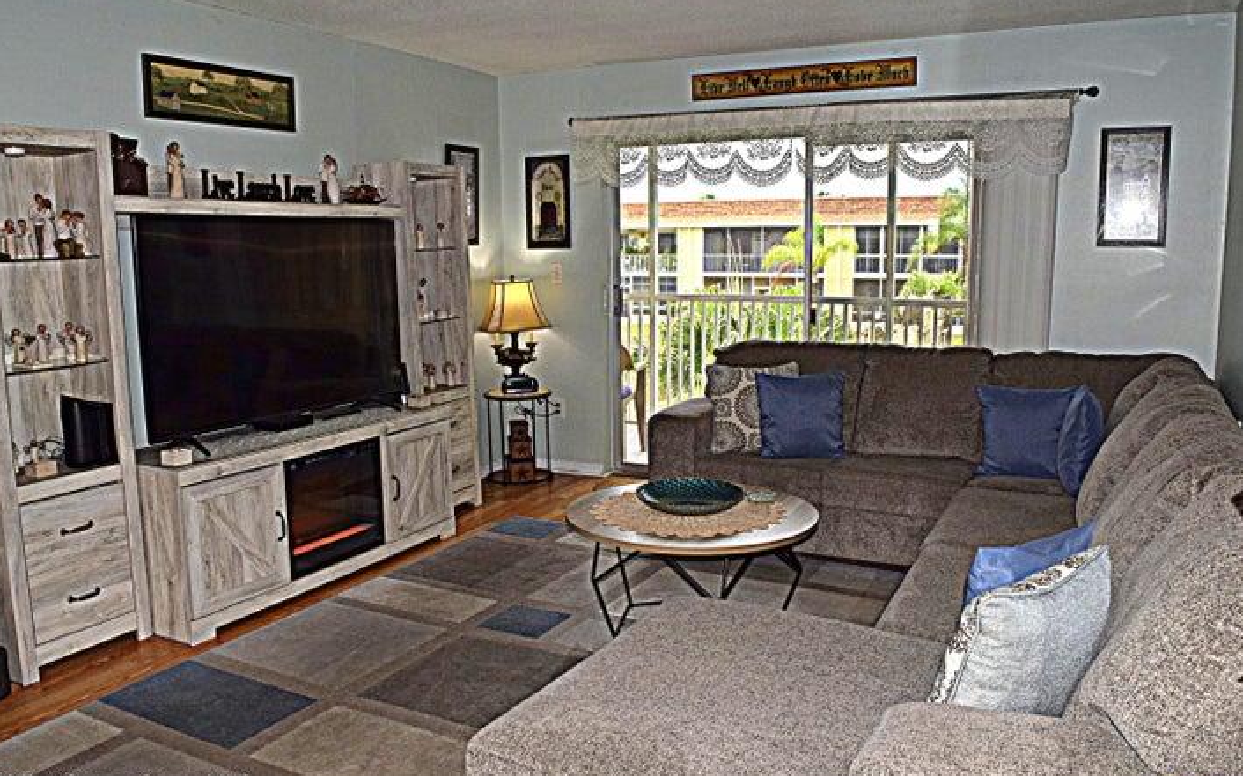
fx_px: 948
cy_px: 401
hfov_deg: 66.5
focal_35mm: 28
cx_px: 616
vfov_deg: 44.5
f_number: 11
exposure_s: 1/200
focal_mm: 18
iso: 640
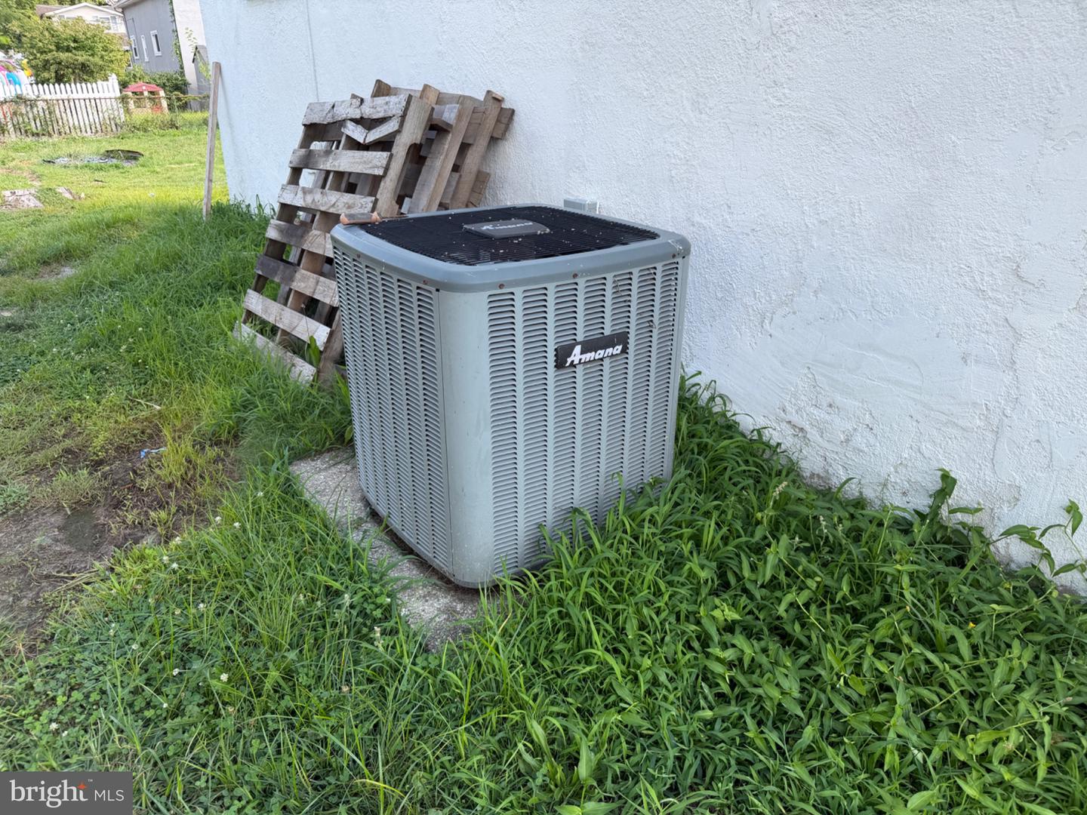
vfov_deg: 56.8
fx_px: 754
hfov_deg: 71.6
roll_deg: +0.9
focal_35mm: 24
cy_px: 408
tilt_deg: -22.2
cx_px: 544
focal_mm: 6.76
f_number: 1.78
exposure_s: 1/547
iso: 80
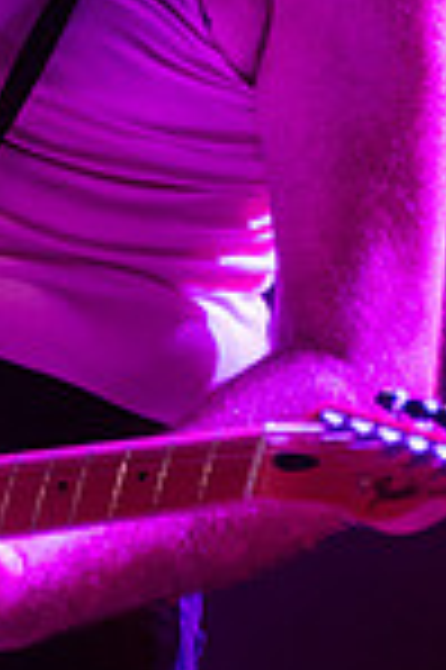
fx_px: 15366
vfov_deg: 2.5
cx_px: -62
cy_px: -104
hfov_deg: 1.7
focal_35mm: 825
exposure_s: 1/320
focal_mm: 200
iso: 2500
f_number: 3.2
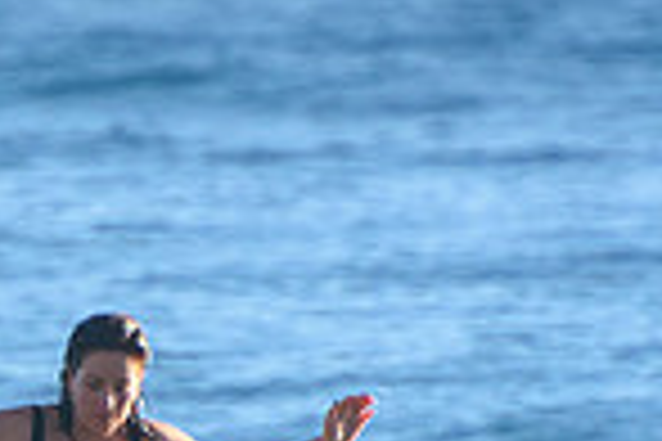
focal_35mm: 2368
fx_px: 43541
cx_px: -81
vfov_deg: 0.6
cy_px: 713
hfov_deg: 0.9
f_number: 5.6
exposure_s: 1/2500
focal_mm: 400
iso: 720
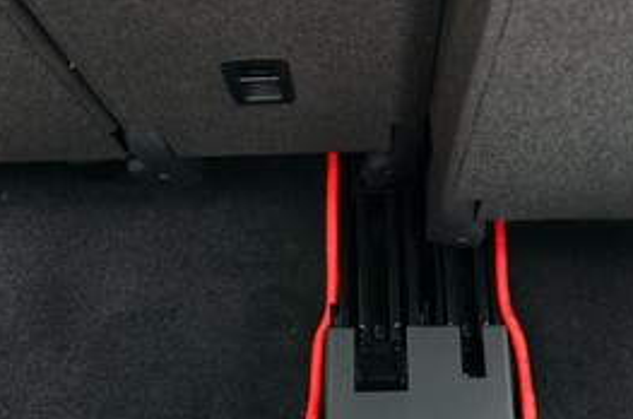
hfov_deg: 41.2
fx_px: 842
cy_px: 294
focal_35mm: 48
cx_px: 323
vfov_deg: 27.7
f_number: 5
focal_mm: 20
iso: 800
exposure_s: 1/5
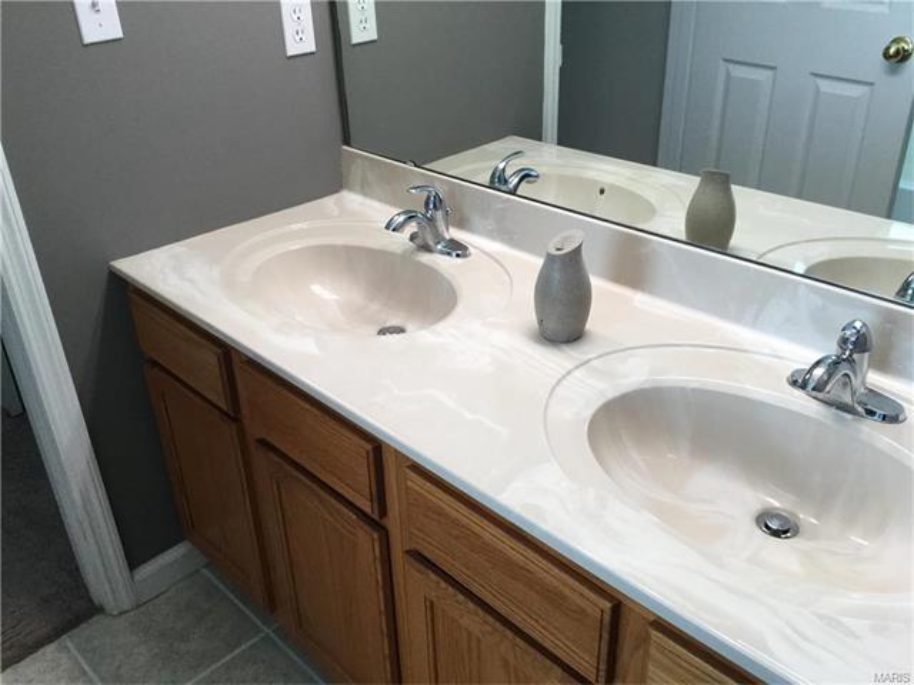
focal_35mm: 31
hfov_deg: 58.4
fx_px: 819
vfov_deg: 45.4
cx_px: 457
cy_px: 342
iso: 40
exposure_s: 1/30
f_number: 2.4
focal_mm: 3.3
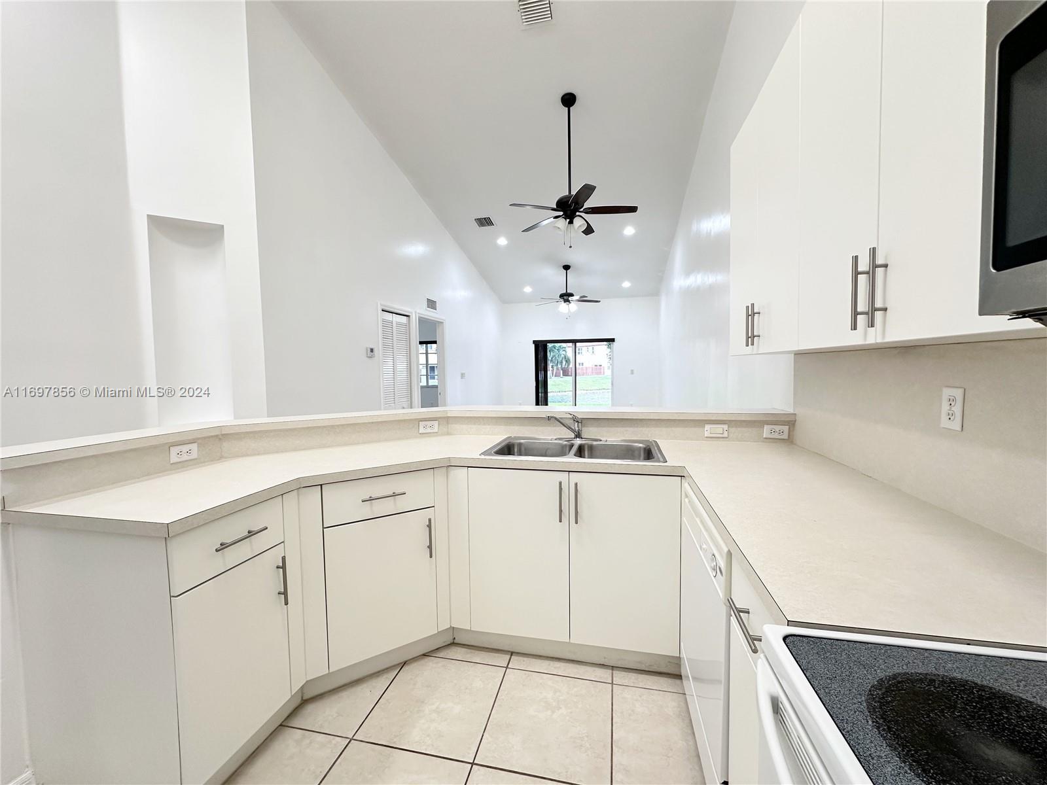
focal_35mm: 14
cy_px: 392
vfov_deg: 85.7
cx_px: 524
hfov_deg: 102.1
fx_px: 423
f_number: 2.2
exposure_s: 1/60
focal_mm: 2.22
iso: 160
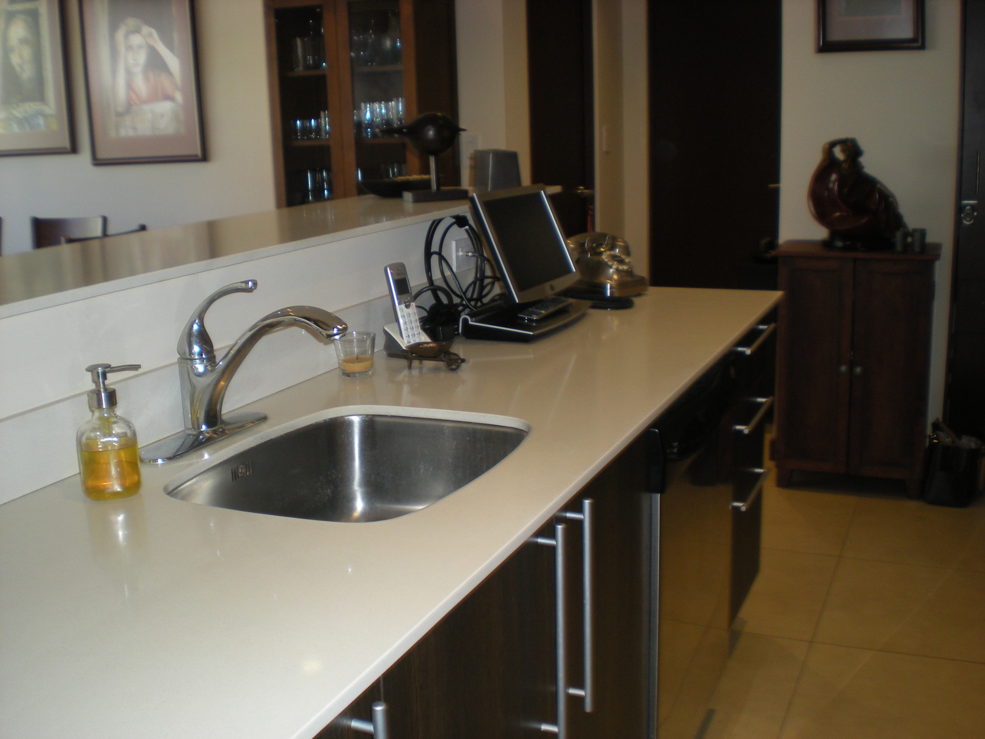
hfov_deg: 49.0
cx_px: 492
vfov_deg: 37.7
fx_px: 1081
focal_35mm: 38
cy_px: 370
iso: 97
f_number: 3.1
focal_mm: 6.3
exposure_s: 1/30
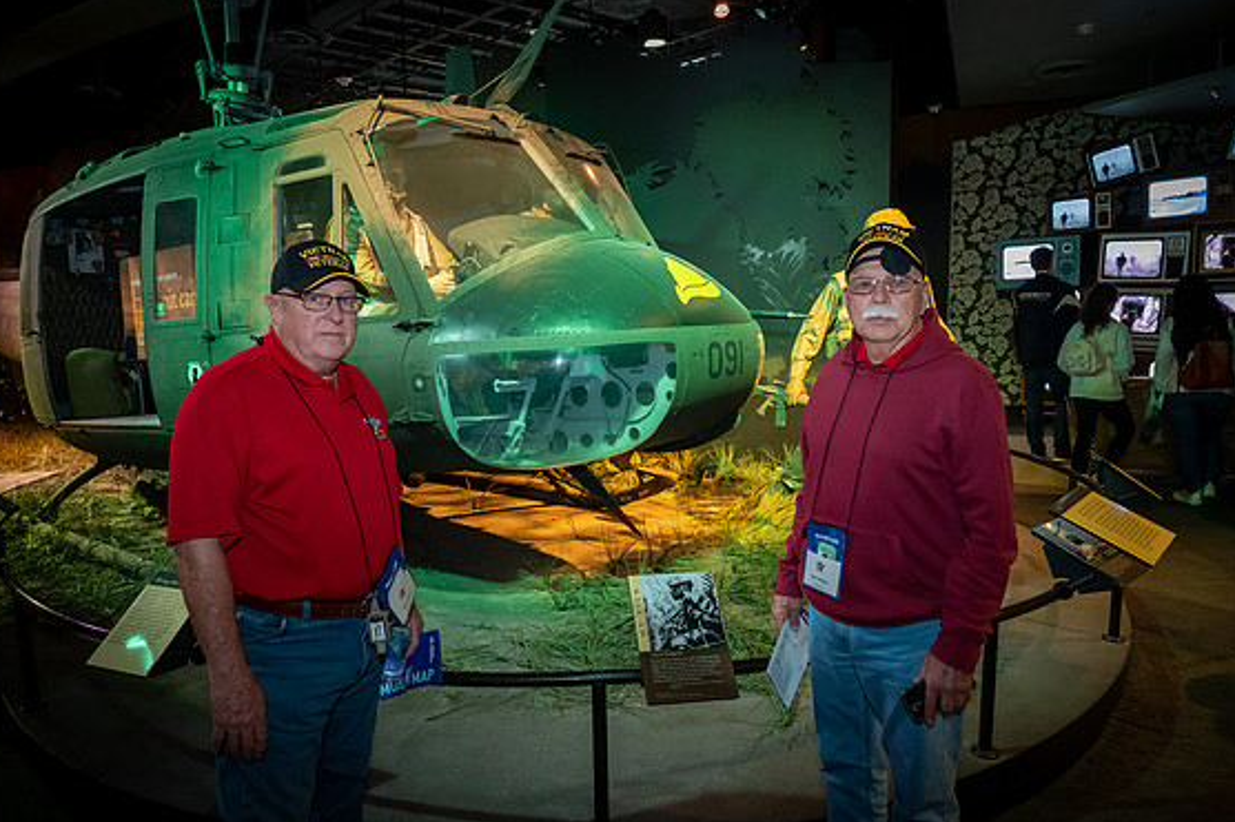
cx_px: 610
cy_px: 417
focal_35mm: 25
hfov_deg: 71.5
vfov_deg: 51.3
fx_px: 857
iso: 8000
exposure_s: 1/50
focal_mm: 24
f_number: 5.6
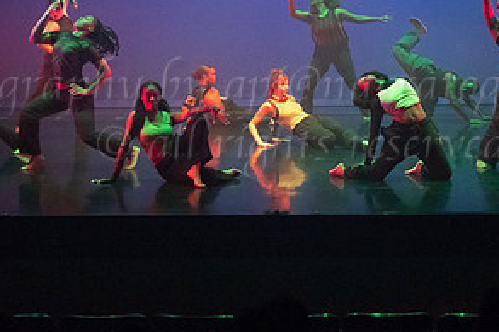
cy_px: 113
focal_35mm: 109
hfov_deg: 18.8
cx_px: 283
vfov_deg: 12.5
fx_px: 1510
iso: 4000
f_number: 2.8
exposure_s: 1/400
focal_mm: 55
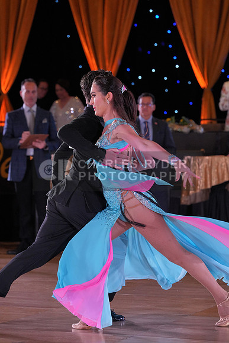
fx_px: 1278
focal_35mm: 134
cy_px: 172
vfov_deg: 15.3
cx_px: 114
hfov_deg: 10.2
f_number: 4
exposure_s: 1/500
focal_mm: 134
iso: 2000
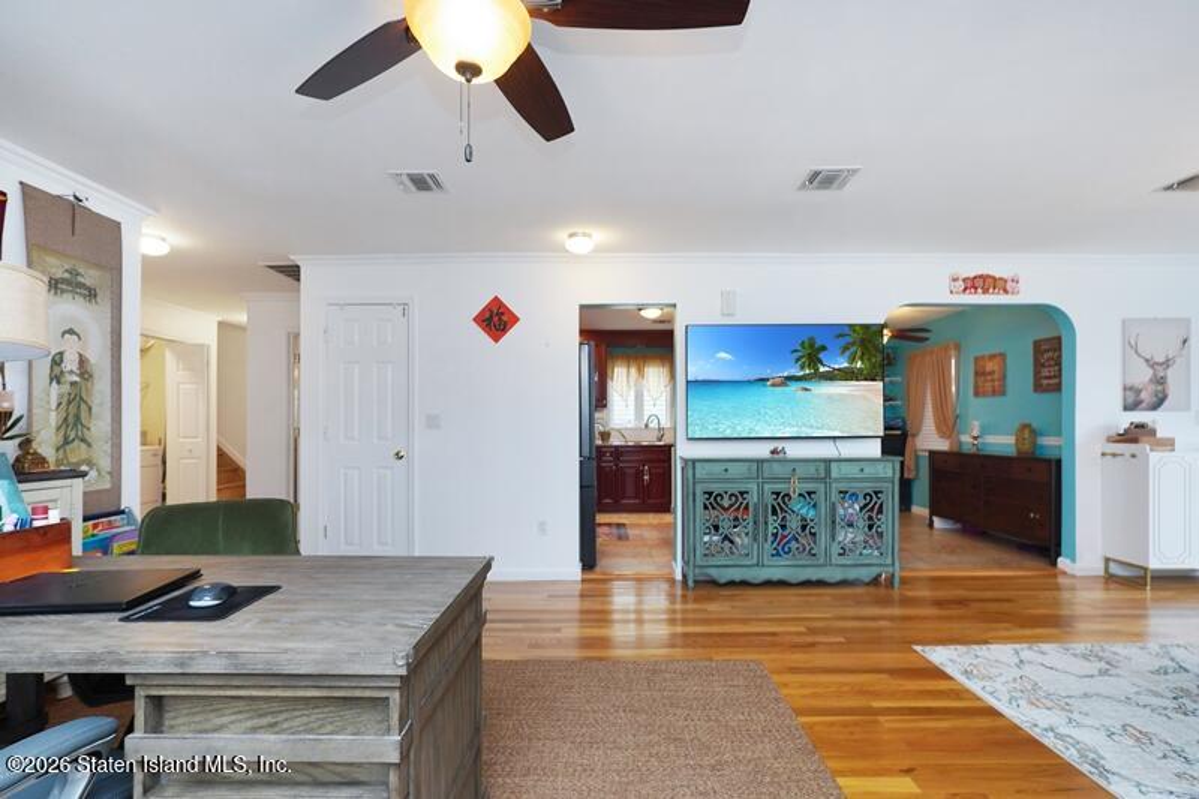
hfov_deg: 95.0
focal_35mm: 16
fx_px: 549
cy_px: 400
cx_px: 600
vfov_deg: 72.0
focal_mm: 11
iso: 160
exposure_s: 1/60
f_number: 4
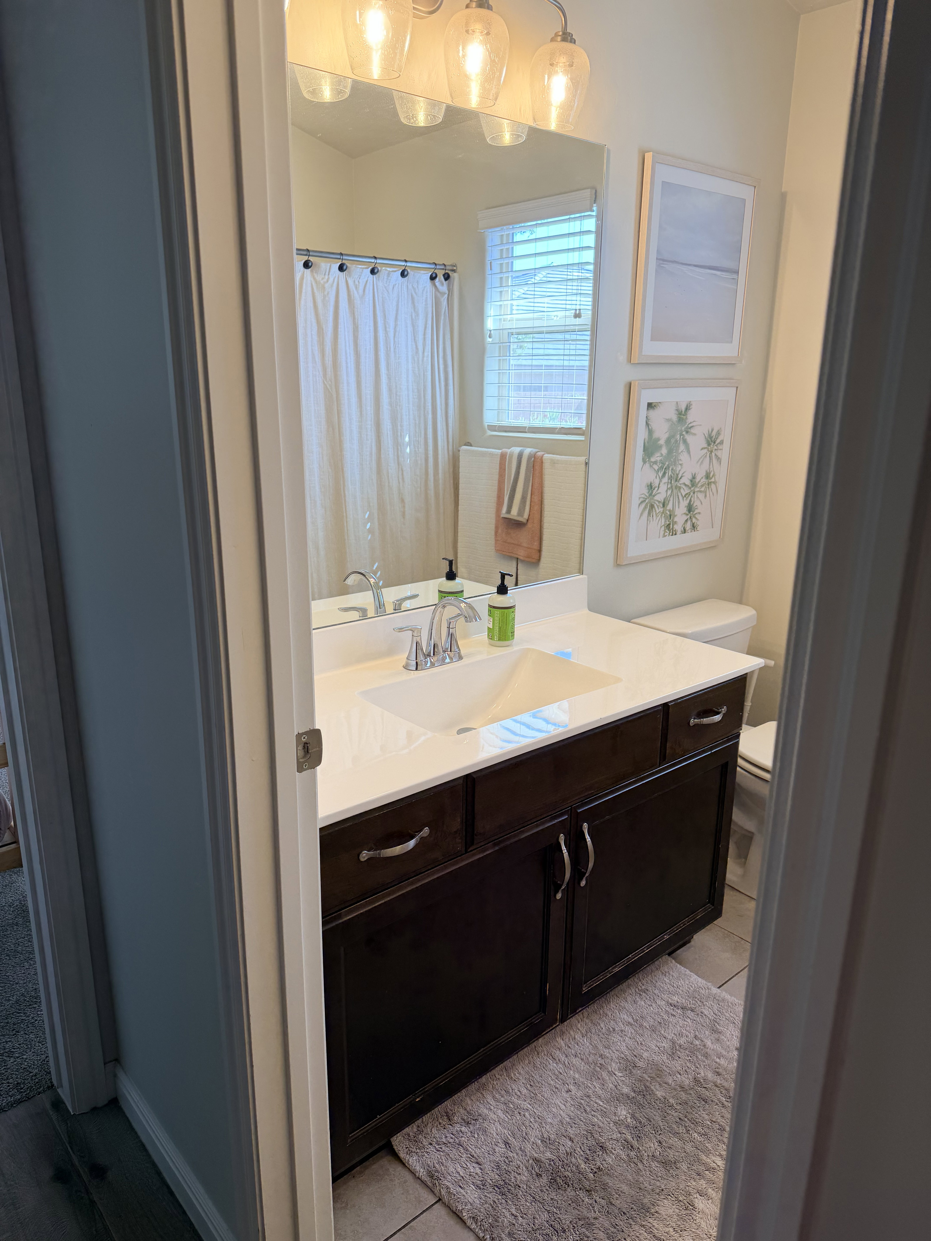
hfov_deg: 56.8
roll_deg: +0.1
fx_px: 861
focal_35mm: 24
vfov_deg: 71.6
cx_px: 466
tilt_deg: -15.5
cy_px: 620
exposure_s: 1/120
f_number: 1.78
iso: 64
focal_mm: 6.76
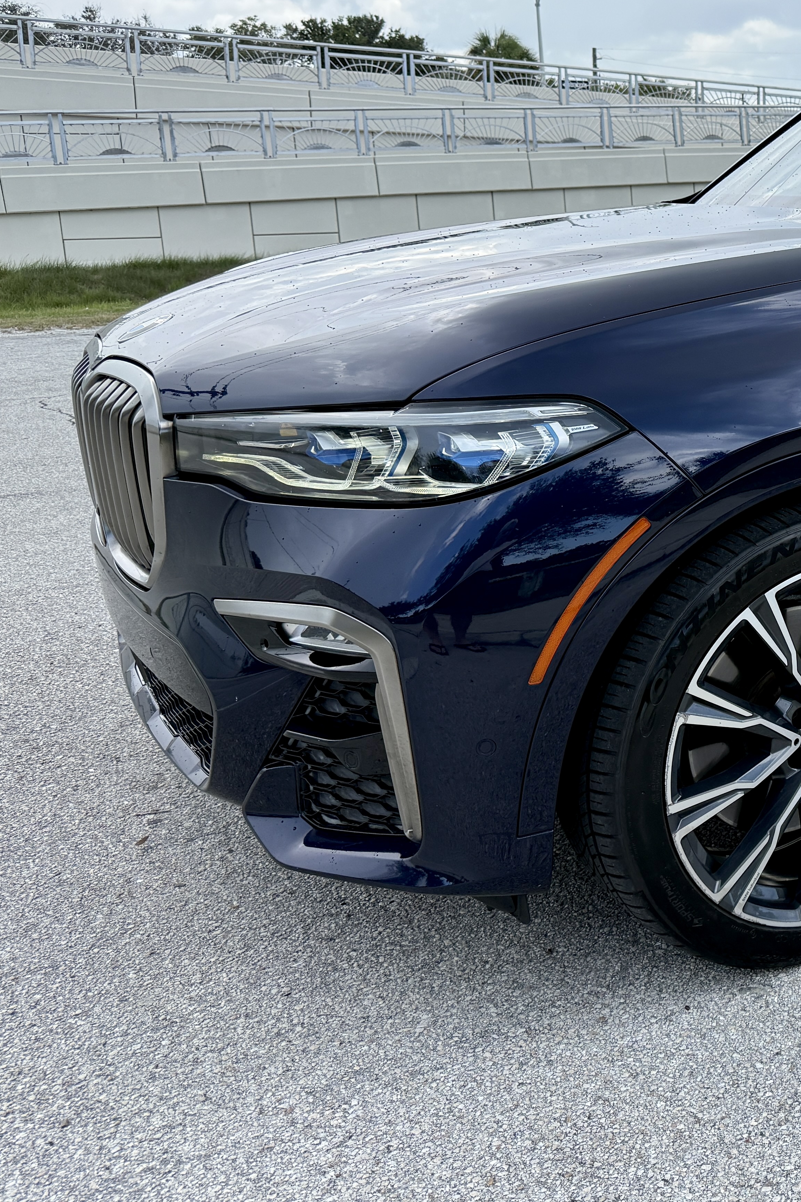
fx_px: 1369
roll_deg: +0.1
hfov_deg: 28.5
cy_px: 478
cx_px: 955
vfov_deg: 47.1
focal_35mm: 41
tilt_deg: -10.9
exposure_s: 1/1901
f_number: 1.78
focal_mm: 6.76
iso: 100
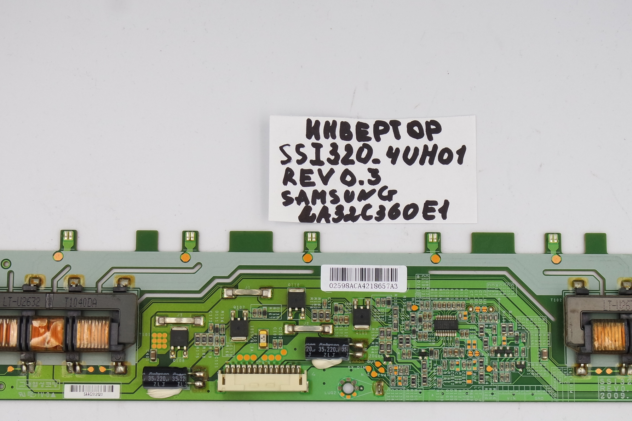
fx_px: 1404
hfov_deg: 25.3
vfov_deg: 17.0
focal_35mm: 80
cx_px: 373
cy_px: 272
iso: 160
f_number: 5.6
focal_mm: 18
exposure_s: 1/125
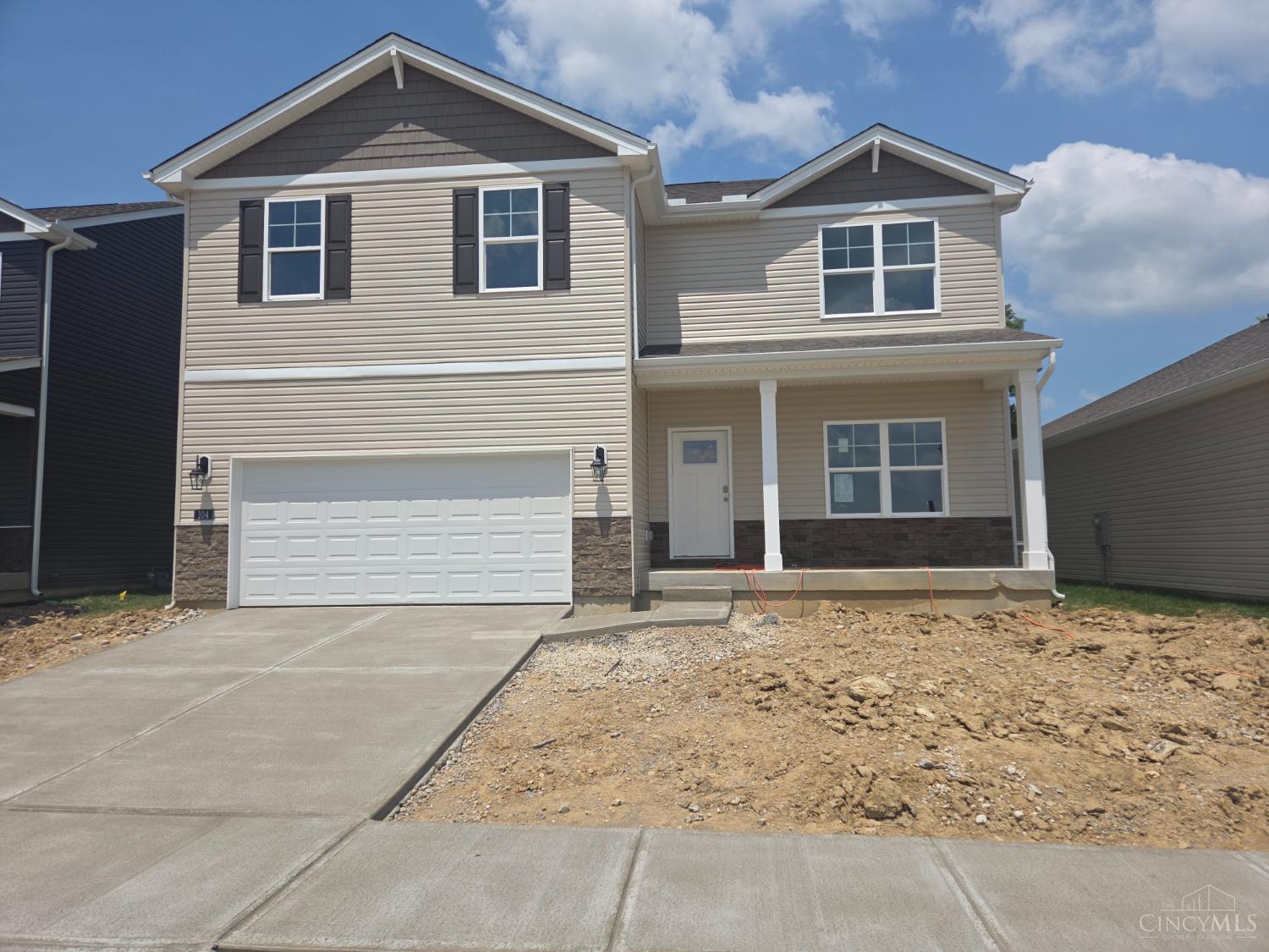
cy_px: 476
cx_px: 634
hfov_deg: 73.9
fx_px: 843
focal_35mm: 23
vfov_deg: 58.9
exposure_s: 1/2790
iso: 25
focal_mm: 5.4
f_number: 1.8
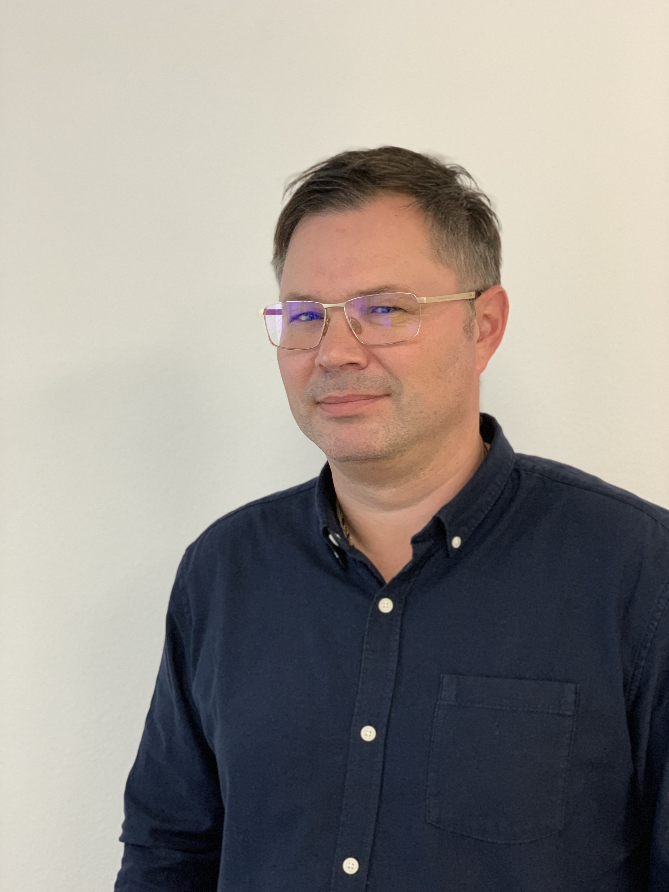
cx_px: 334
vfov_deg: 36.8
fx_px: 1340
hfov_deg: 28.0
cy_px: 446
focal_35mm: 52
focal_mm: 6
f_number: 2.4
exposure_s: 1/60
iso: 200
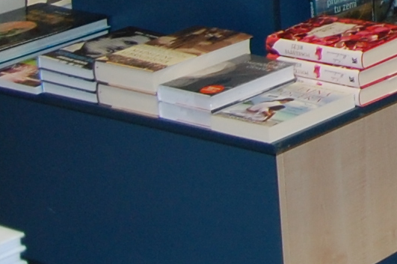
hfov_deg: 11.3
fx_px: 1686
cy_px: -340
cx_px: 931
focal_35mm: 153
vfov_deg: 8.3
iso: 400
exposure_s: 1/60
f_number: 3.5
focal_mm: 18
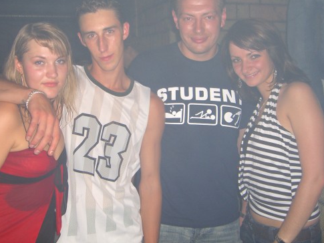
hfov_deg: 40.4
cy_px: 94
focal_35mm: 47
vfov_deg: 30.8
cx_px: 143
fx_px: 440
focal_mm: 7.9
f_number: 2.8
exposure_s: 1/60
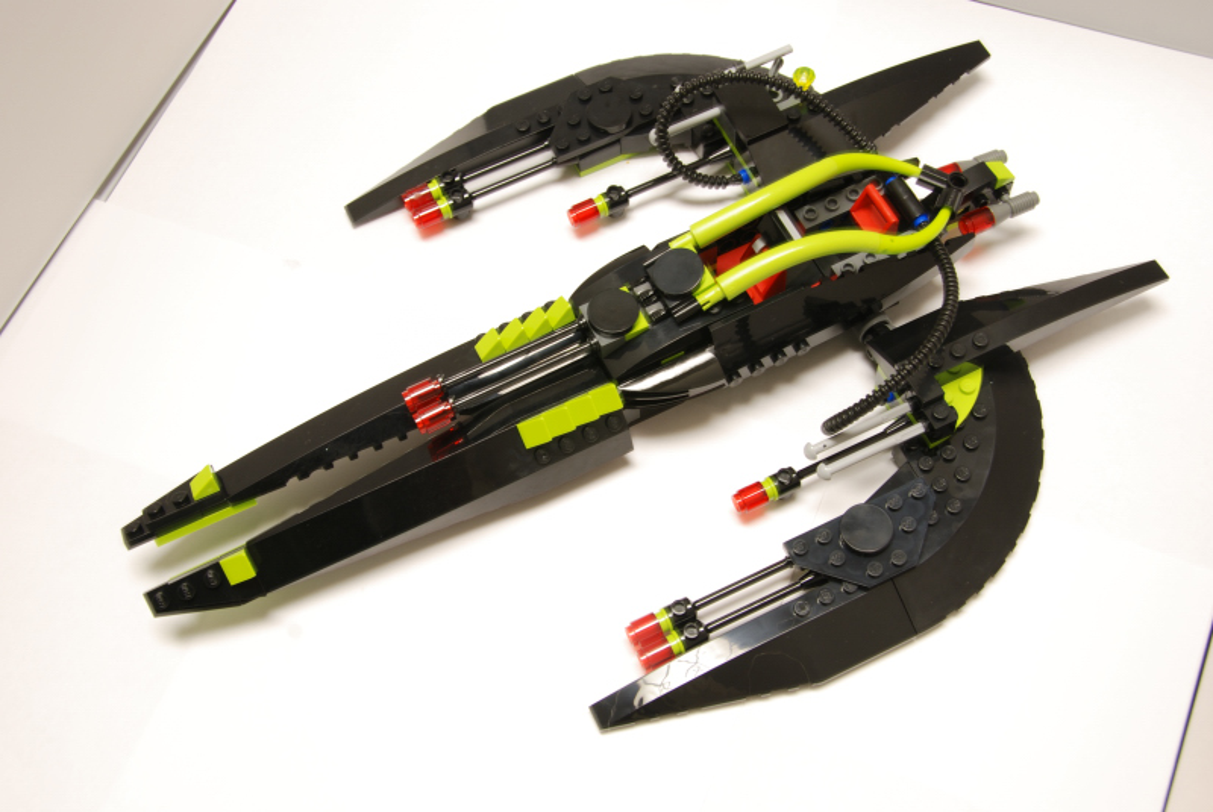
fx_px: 1620
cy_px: 406
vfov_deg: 28.2
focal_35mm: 48
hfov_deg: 41.1
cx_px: 606
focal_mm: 32
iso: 100
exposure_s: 1
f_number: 10
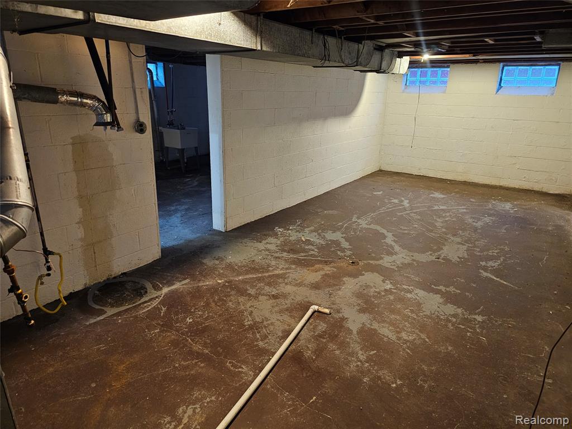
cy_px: 214
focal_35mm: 23
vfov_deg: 58.9
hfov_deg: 73.9
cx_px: 286
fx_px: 380
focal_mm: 6.3
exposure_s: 1/24
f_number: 1.7
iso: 640
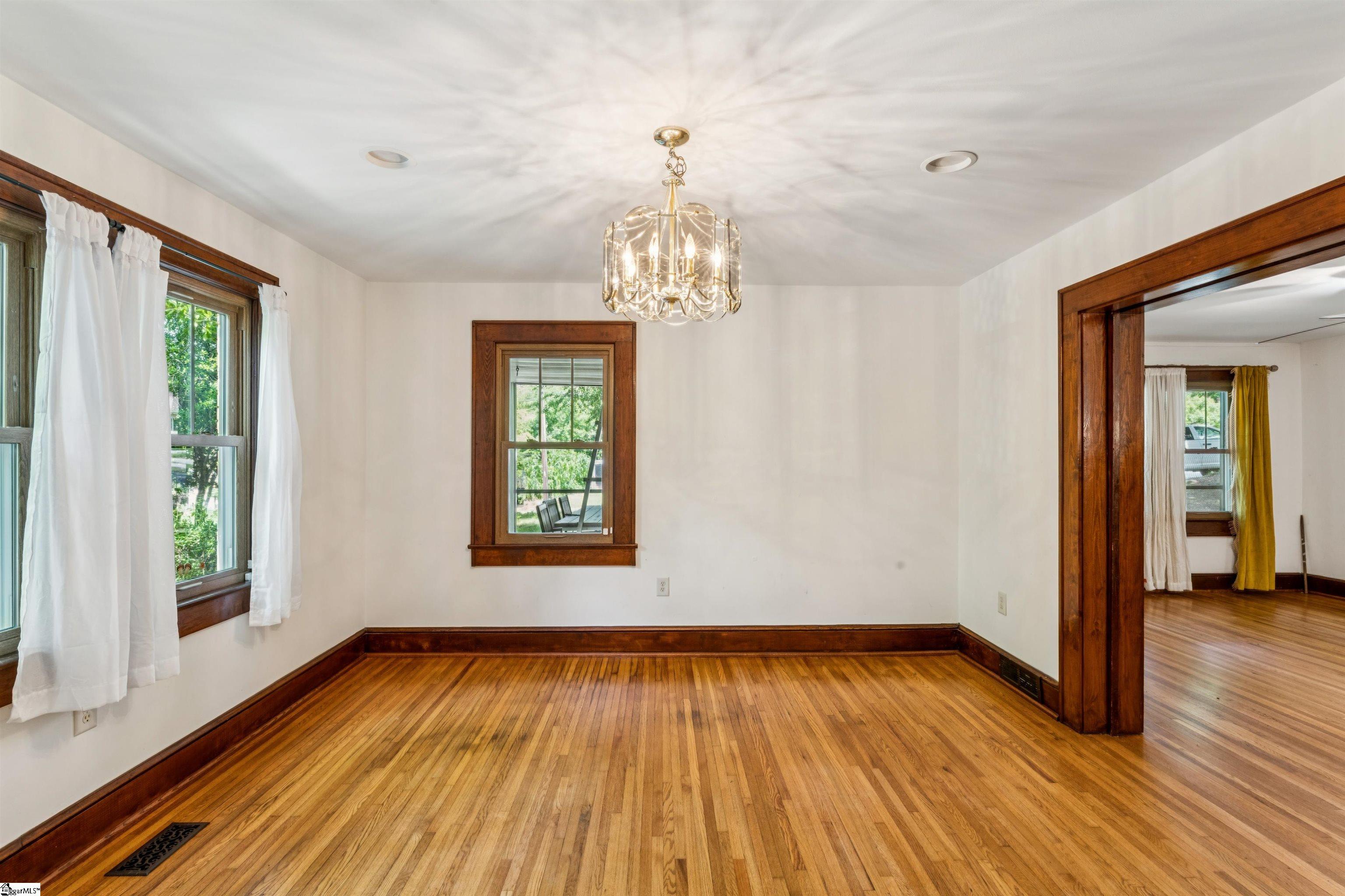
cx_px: 672
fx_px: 620
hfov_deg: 94.6
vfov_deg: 71.7
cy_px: 448
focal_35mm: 17
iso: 400
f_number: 13
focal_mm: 16.6
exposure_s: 1/2
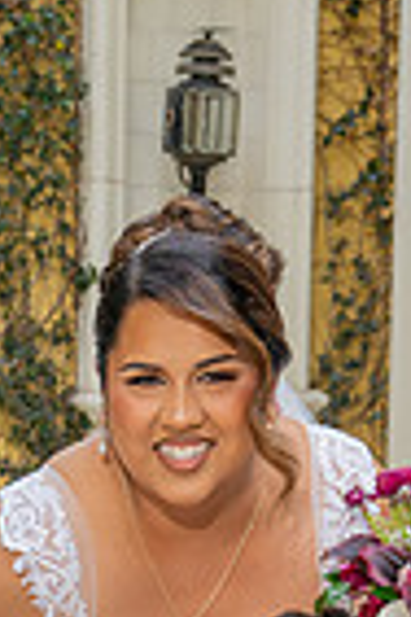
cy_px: 919
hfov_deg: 8.0
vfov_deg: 11.5
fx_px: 2945
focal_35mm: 172
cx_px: 28
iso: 200
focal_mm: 36
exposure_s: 1/200
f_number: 5
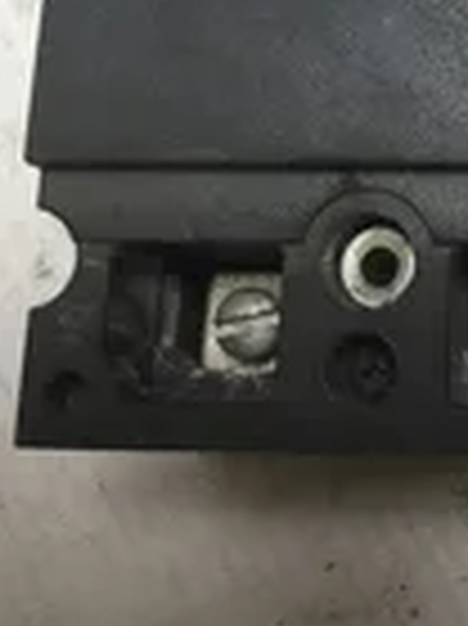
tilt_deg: -66.9
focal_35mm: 89
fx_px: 1607
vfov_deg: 19.8
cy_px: -248
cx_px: 513
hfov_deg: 16.1
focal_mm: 3.3
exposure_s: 1/120
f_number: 2.4
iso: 32
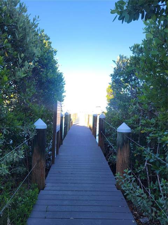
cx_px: 84
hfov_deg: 56.8
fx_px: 155
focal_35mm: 24
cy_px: 112
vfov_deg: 71.6
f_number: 1.8
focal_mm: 6.7
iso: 16
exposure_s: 1/184
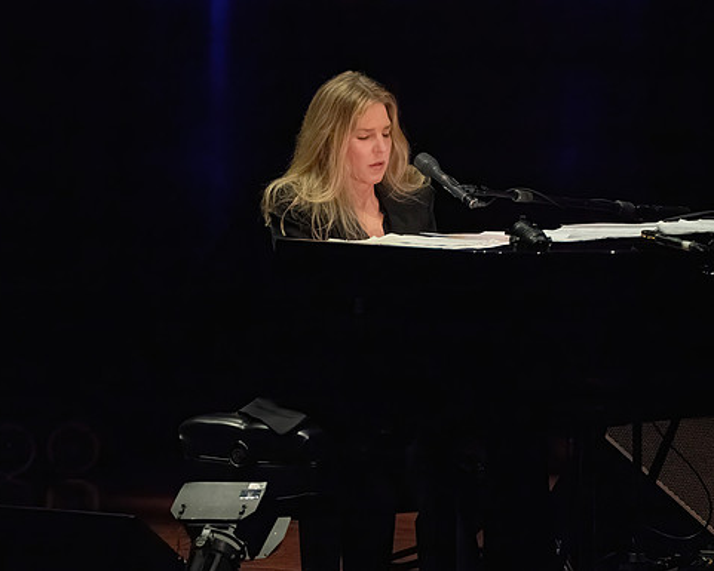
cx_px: 359
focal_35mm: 513
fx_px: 10843
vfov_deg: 3.0
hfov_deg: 3.8
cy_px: 324
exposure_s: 1/320
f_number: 8
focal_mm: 400
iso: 20000
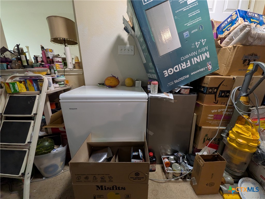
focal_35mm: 14
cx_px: 132
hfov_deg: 102.1
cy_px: 100
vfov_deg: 85.7
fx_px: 107
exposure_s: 1/40
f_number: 2.2
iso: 319
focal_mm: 1.85
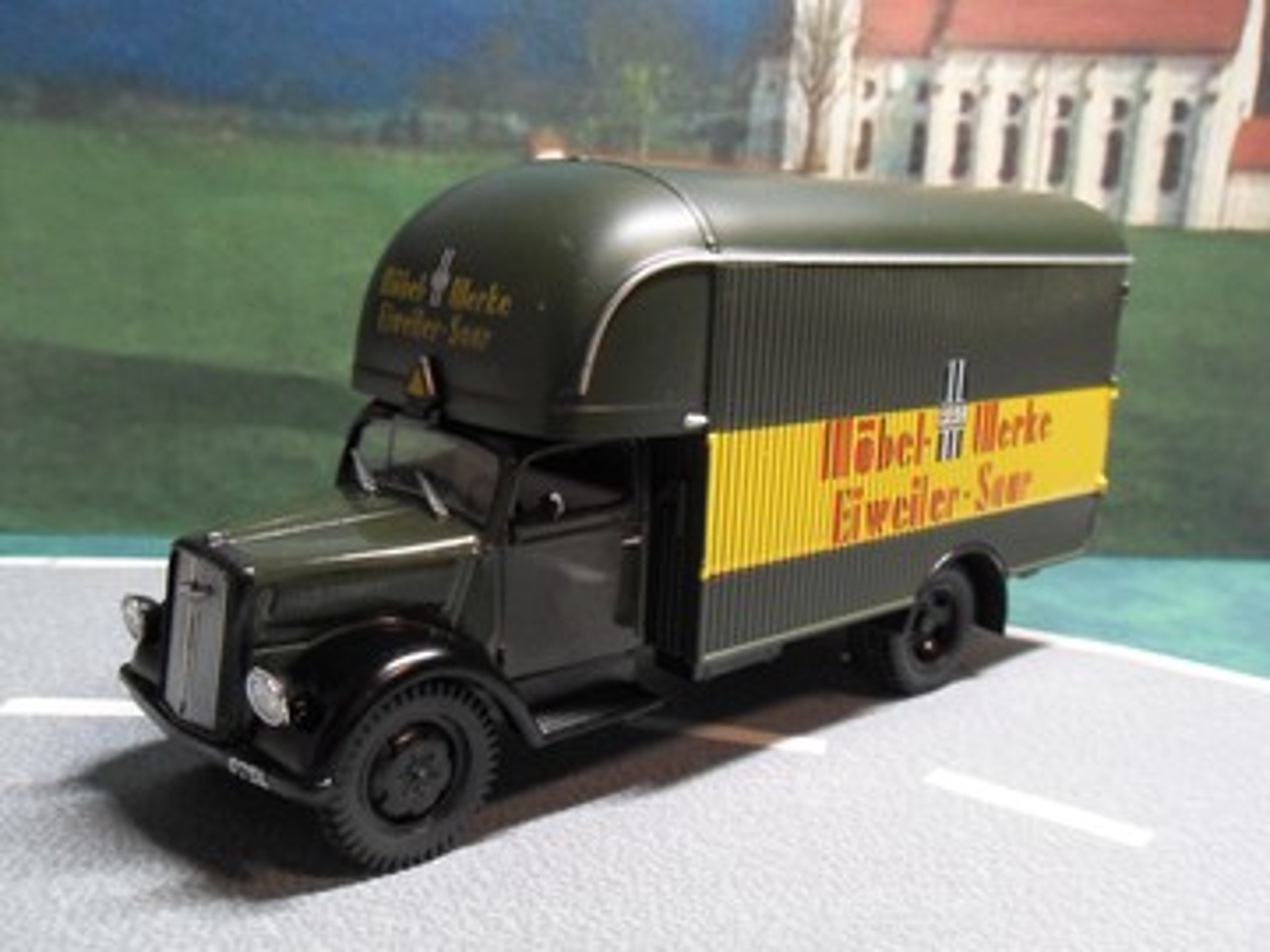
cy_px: 476
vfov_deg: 40.7
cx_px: 635
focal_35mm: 35
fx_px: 1284
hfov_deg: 52.6
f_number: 3.5
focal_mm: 6.3
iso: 400
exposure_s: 1/20
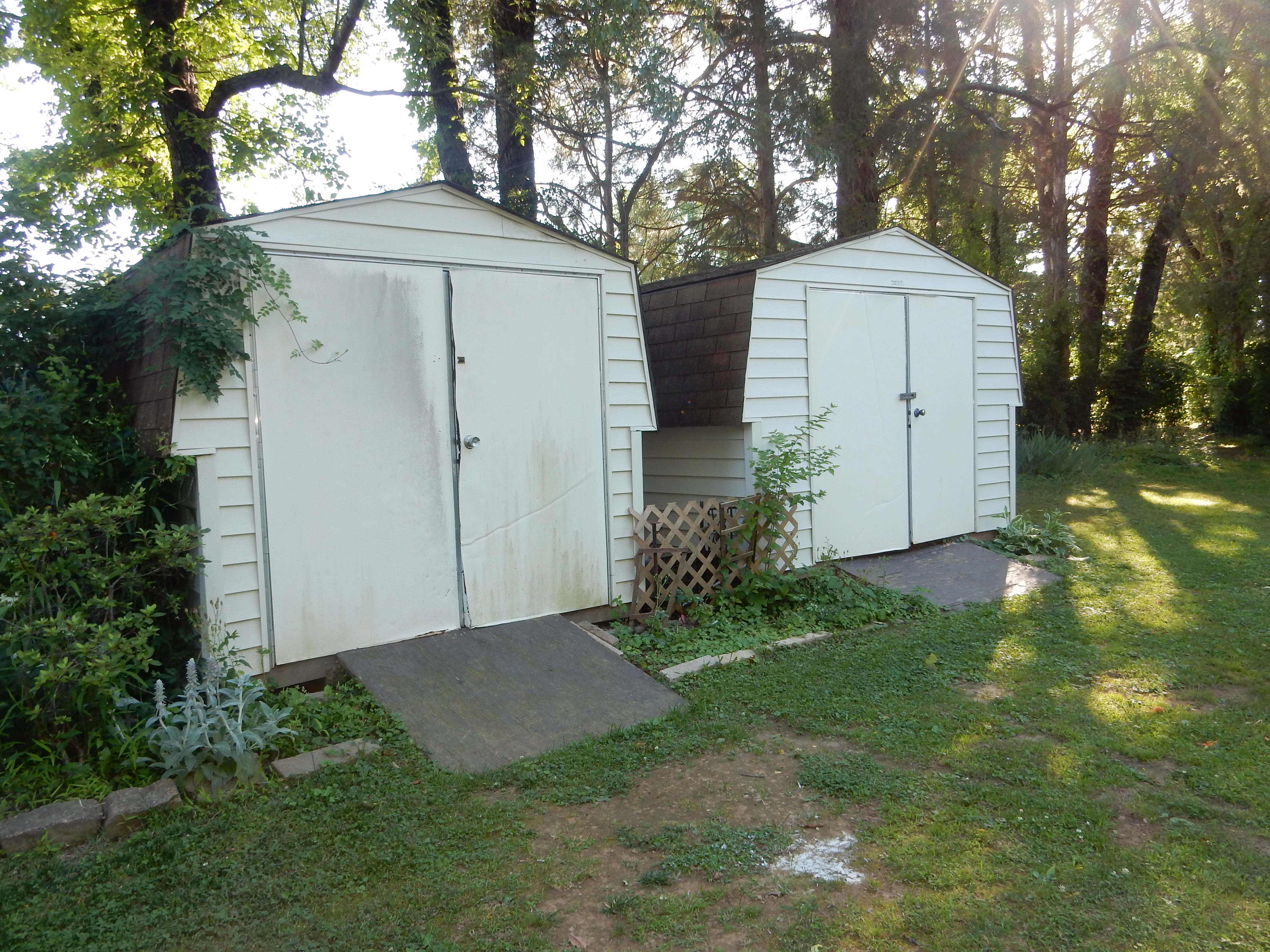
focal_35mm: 25
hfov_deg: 69.4
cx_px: 635
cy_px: 476
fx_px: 917
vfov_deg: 54.9
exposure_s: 1/60
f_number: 4
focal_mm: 4.5
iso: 125
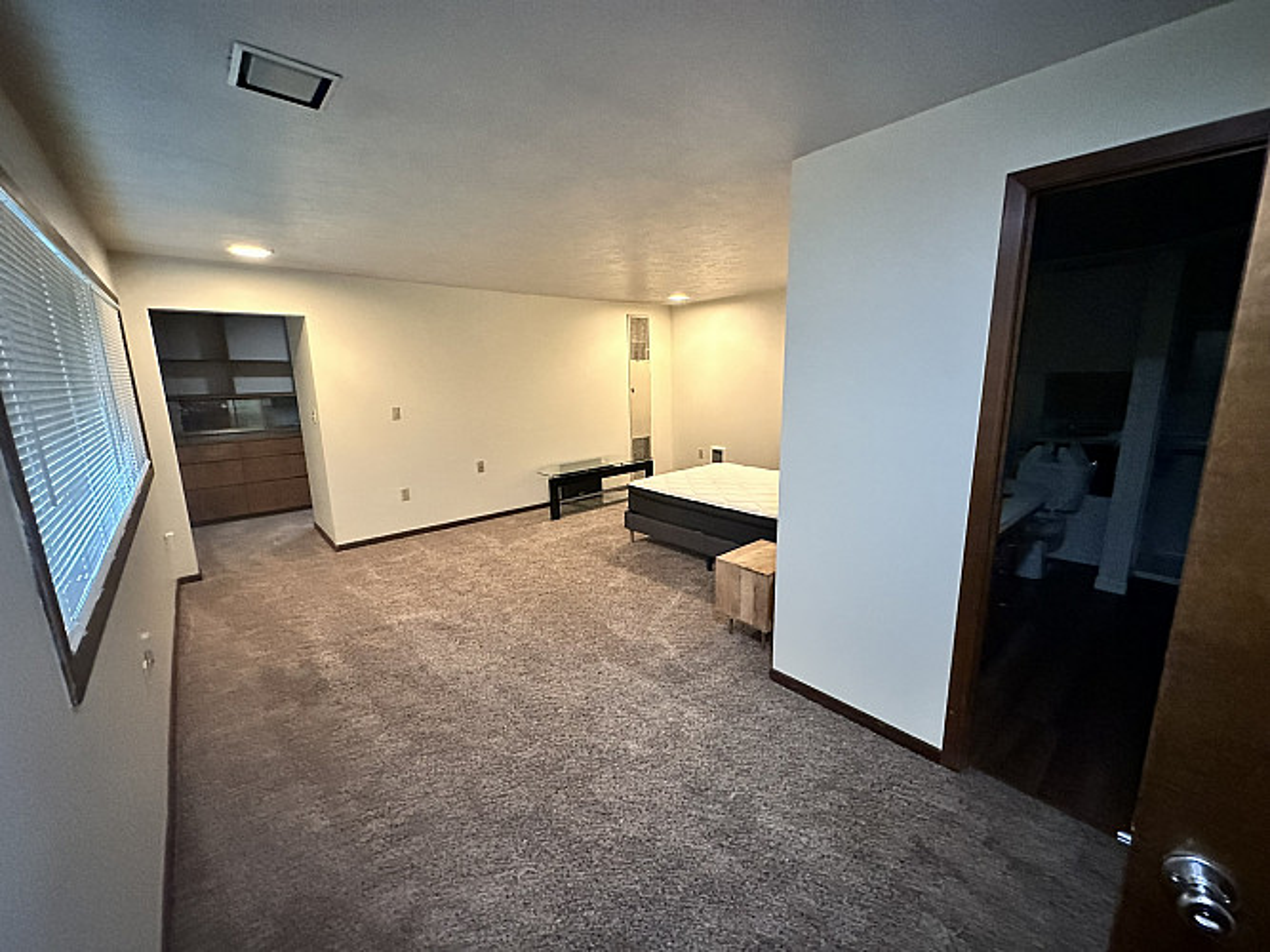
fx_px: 514
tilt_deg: -10.5
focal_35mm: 14
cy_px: 476
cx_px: 635
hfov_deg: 102.1
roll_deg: +0.5
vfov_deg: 85.7
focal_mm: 2.22
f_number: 2.2
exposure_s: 1/40
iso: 1000
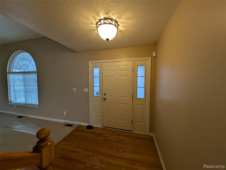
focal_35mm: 12
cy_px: 85
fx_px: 78
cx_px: 113
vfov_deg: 94.6
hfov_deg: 110.5
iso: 47
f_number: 1.95
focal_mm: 2.23
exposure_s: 1/40
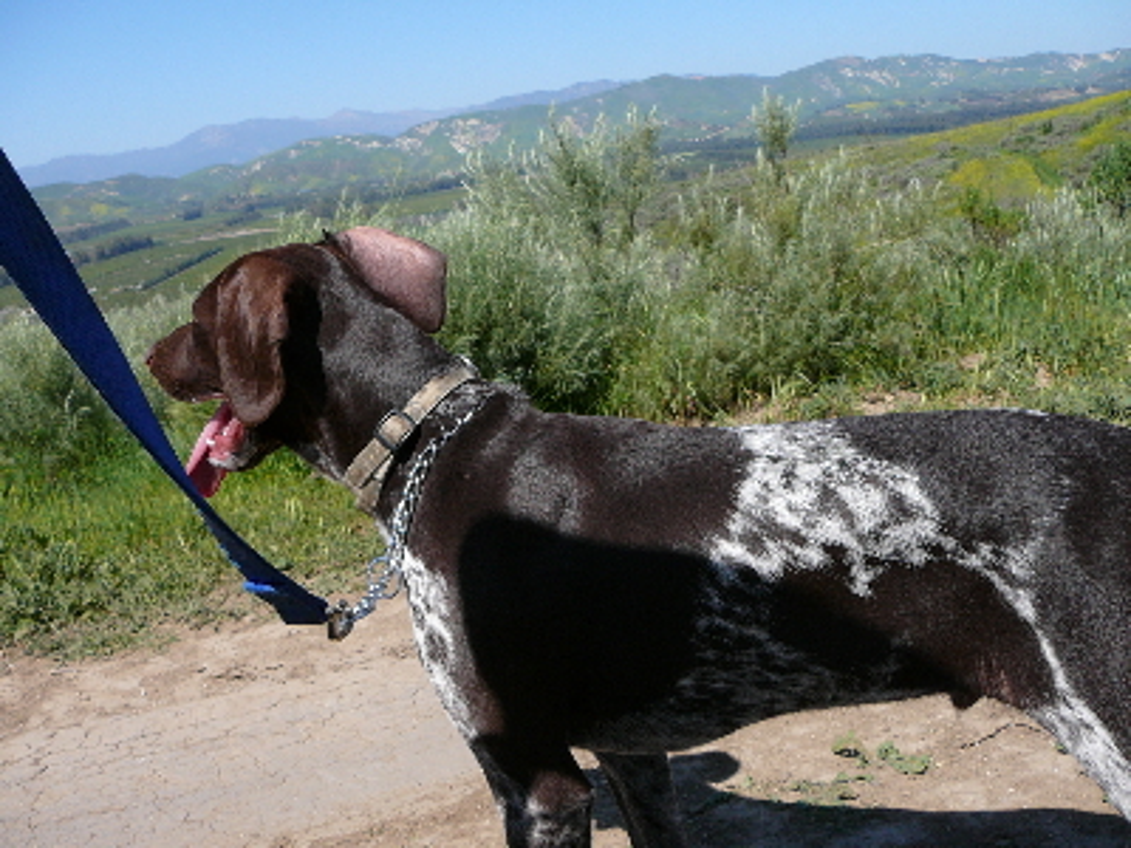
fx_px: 1144
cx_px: 566
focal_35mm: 35
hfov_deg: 52.6
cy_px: 424
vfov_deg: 40.7
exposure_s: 1/500
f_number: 5
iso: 80
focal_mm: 5.2
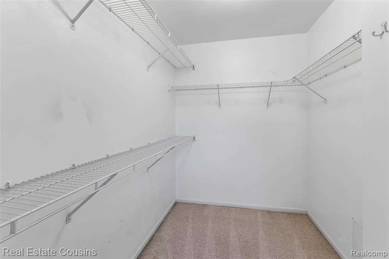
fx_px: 176
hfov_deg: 95.7
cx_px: 194
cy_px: 130
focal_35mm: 16
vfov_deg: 72.7
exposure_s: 1/2
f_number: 13
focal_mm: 16.3
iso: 400
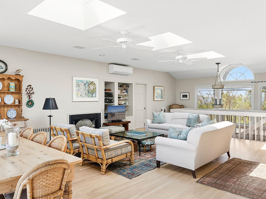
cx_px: 107
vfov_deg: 53.0
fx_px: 200
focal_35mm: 26
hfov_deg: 66.7
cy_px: 104
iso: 250
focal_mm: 19
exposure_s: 1/60
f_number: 9
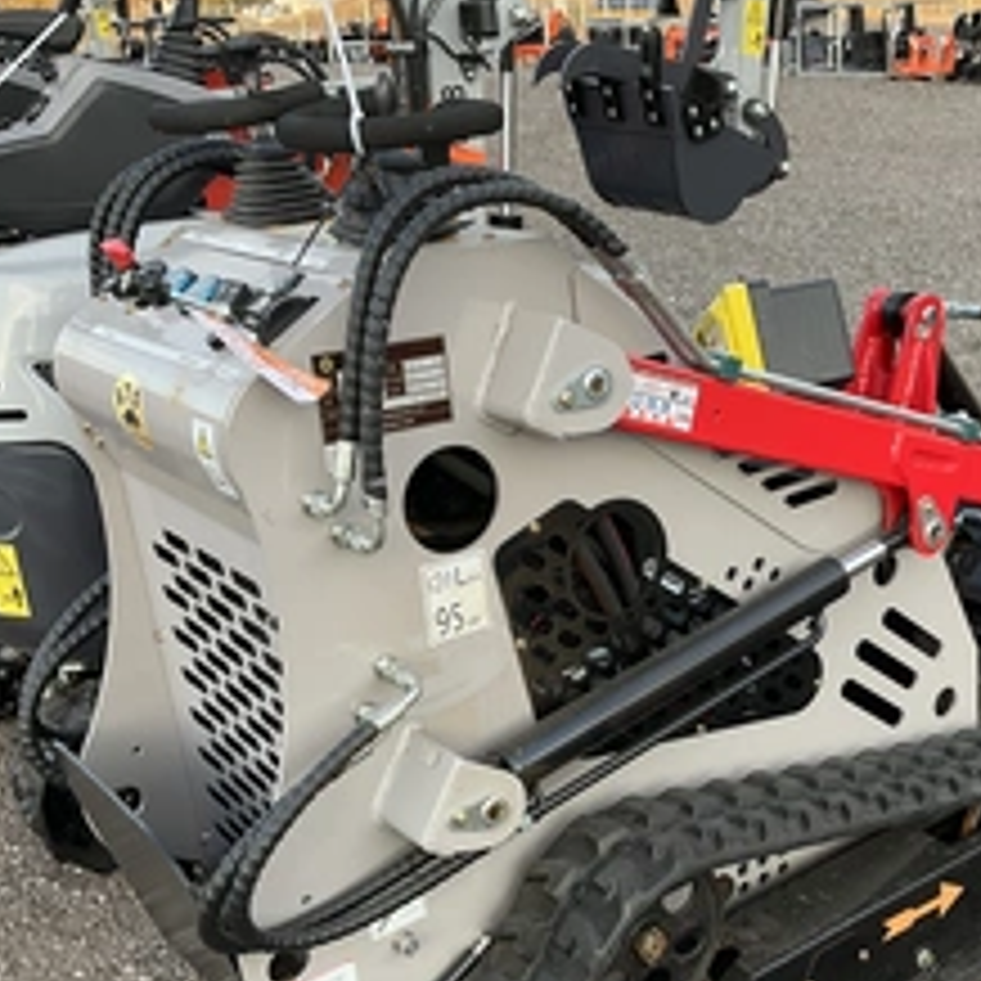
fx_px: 1507
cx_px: 729
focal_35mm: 47
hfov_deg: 35.3
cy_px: 648
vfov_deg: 35.7
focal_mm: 3
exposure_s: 1/122
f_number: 1.8
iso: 32
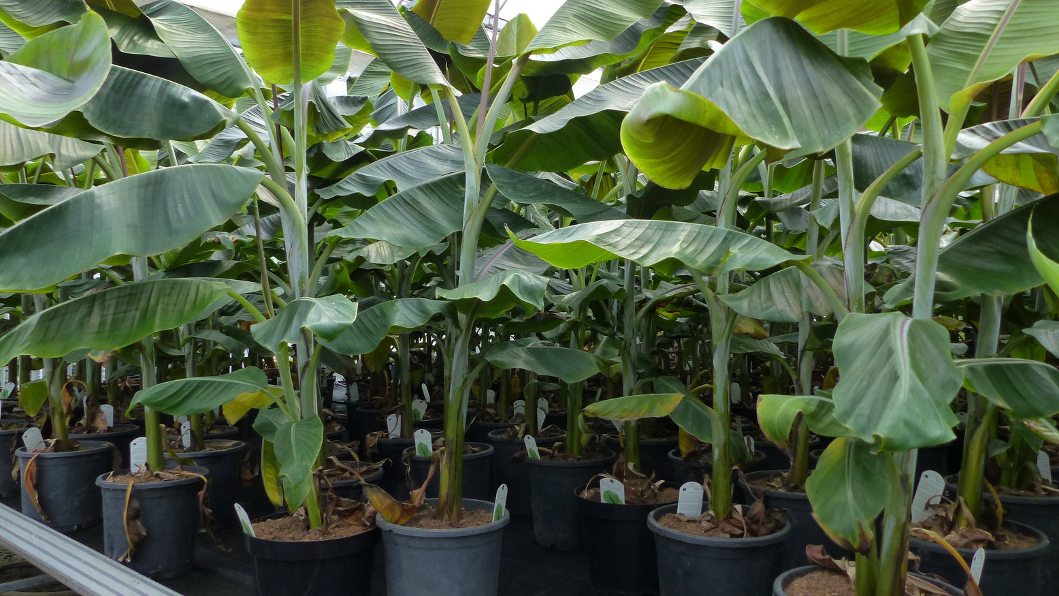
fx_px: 786
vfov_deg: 41.3
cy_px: 238
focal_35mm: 28
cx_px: 516
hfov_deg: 67.9
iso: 160
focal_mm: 4.5
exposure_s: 1/250
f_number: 4
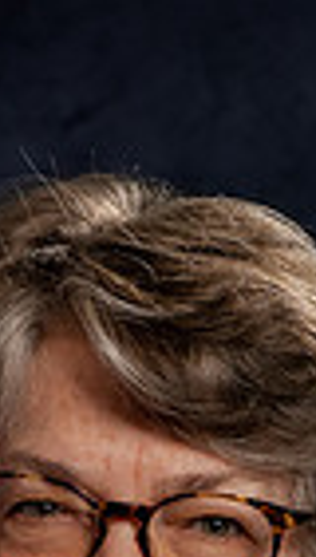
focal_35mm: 377
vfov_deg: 5.7
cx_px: -101
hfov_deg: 3.2
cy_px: 614
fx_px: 5579
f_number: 8
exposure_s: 1/250
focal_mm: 70
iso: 640
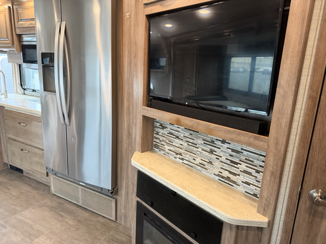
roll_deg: -0.4
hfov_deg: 71.6
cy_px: 122
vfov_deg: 56.8
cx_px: 163
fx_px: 226
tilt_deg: -8.9
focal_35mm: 24
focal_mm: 6.76
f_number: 1.78
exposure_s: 1/58
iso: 400
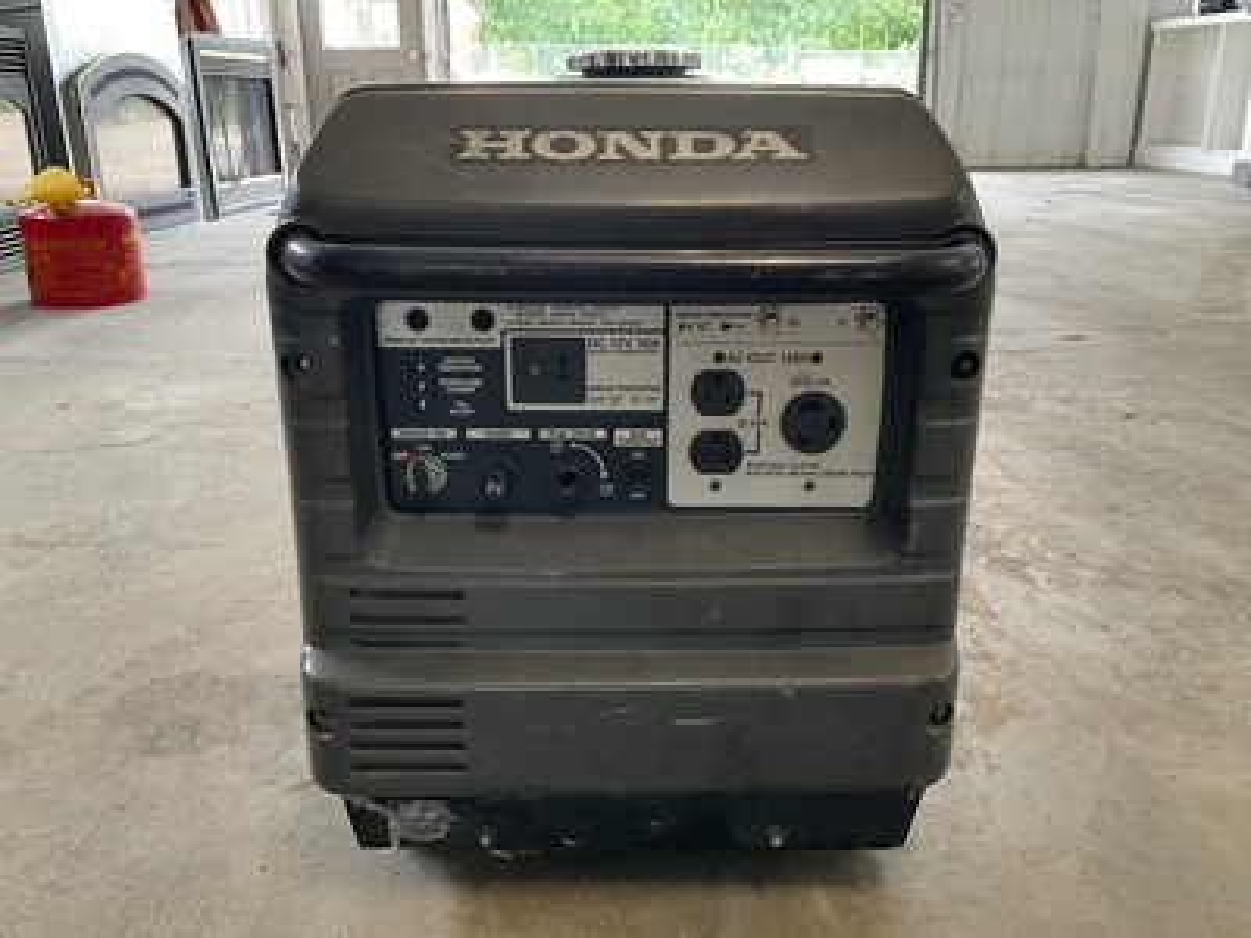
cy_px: 469
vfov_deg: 48.2
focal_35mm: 29
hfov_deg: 61.7
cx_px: 626
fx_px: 1048
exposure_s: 1/60
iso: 125
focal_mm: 3
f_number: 1.8
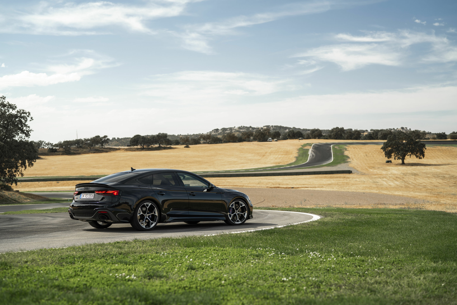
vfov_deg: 27.0
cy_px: 152
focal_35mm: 50
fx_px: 635
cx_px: 228
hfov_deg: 39.6
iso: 50
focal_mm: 50
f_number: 2.2
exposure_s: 1/640
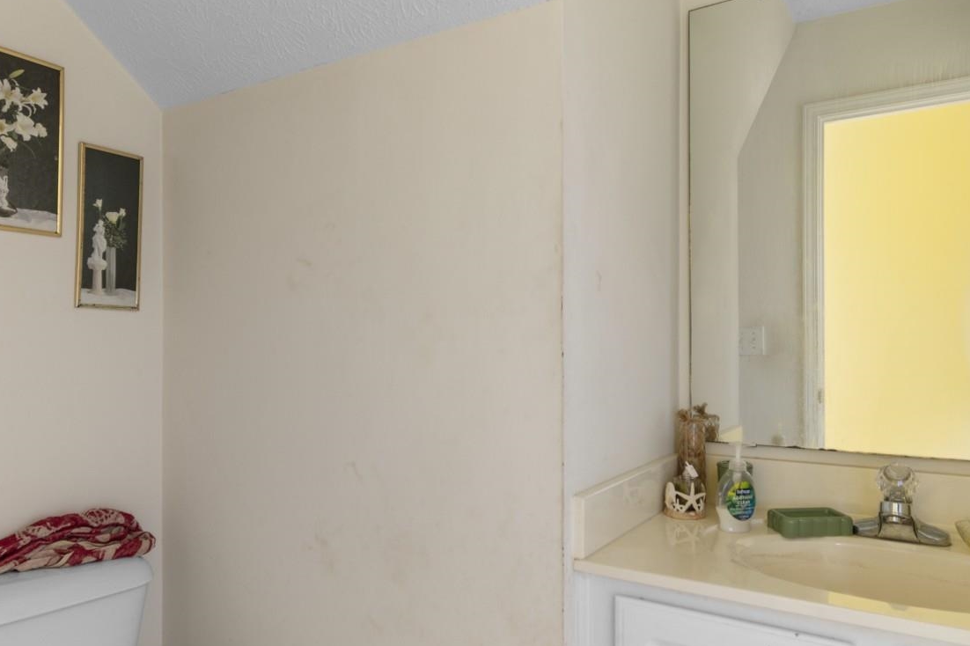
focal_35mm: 25
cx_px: 463
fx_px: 673
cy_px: 337
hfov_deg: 71.5
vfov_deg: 51.2
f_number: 4.8
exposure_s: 3
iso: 100
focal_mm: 11.5
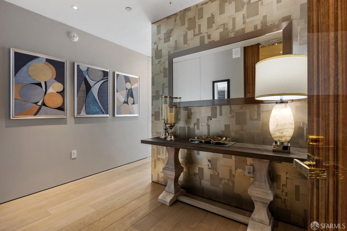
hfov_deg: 93.3
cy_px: 116
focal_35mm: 17
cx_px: 174
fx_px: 164
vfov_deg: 70.3
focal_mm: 17
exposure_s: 1/6
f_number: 11
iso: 400
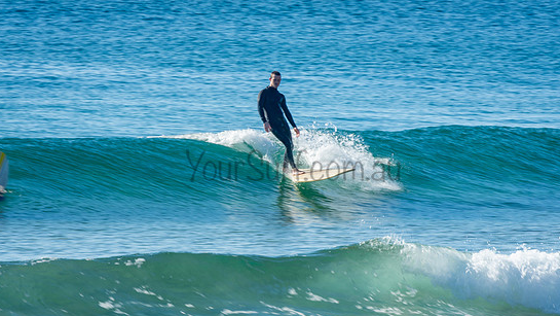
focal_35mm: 669
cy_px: 157
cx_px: 292
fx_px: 9937
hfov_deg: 3.2
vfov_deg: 1.8
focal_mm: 400
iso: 100
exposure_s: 1/50
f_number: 18
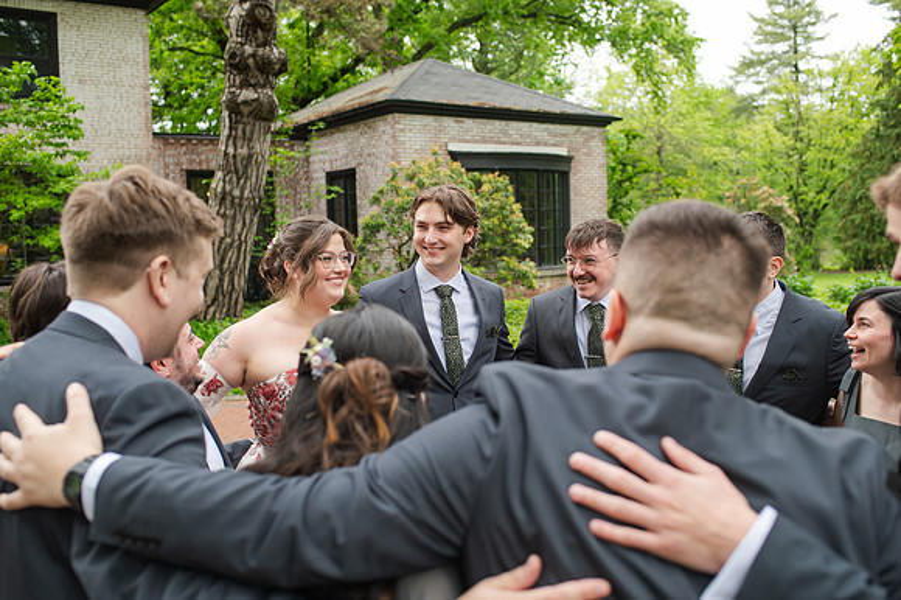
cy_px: 300
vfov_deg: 37.0
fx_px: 897
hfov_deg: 53.3
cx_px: 450
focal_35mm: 36
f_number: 3.5
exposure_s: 1/250
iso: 110
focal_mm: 35
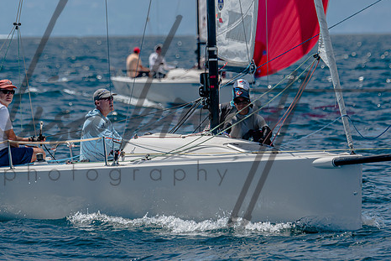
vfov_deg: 2.4
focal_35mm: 579
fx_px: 6290
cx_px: 190
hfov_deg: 3.6
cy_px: 110
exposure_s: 1/2000
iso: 200
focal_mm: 300
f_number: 5.6
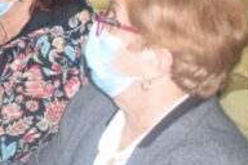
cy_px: -142
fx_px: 909
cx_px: -189
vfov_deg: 9.8
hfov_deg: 13.9
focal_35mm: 132
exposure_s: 1/60
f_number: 3.8
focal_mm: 22
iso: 900
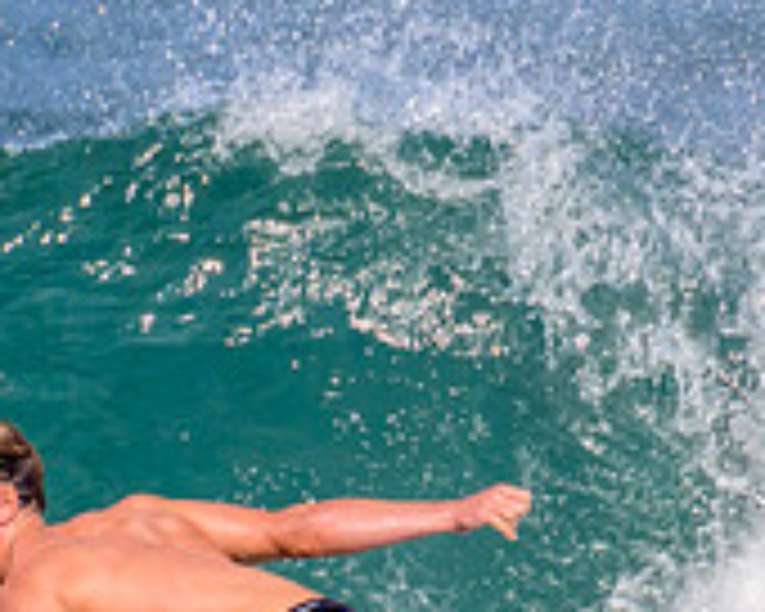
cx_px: -48
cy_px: 596
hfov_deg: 0.6
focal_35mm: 3206
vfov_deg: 0.5
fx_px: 72587
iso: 800
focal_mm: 800
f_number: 11
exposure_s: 1/2000
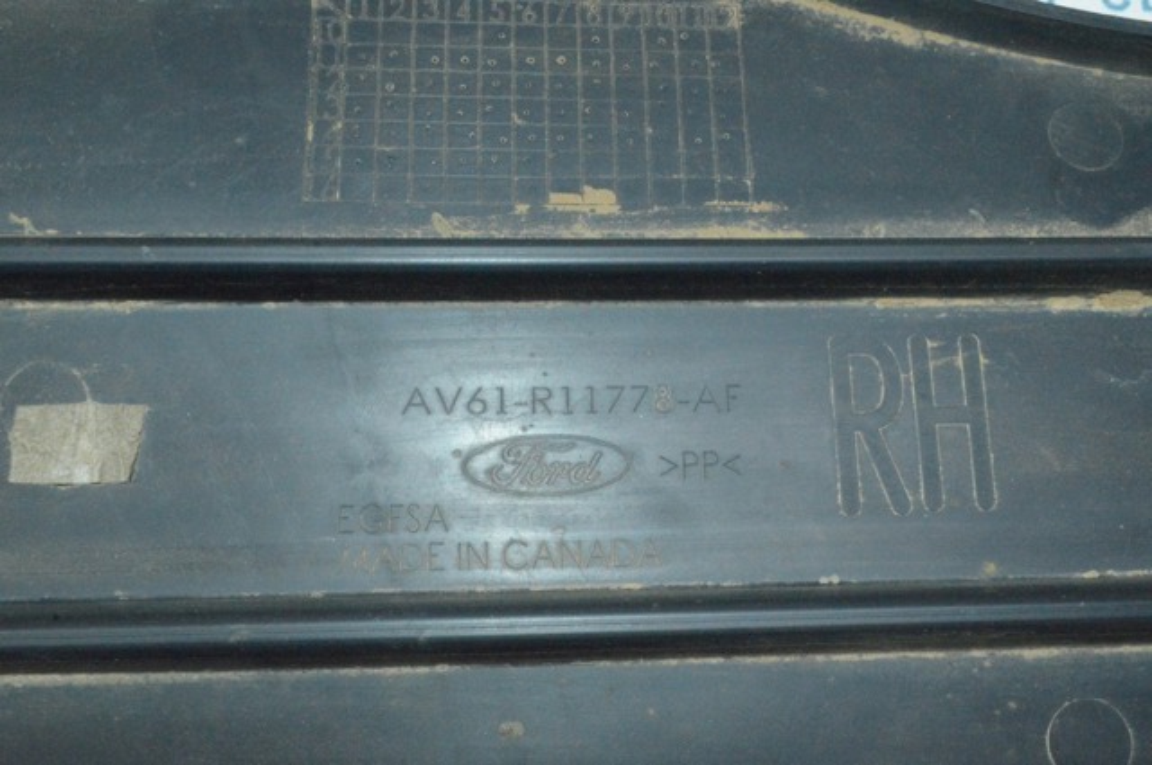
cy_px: 382
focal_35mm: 38
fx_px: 1198
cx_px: 576
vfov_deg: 35.4
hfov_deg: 51.3
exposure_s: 1/50
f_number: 25
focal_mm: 25
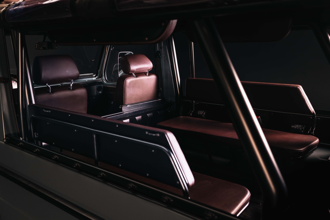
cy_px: 110
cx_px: 165
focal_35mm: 35
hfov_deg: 54.4
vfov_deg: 37.8
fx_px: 321
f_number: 4
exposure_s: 1/60
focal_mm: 35
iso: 800
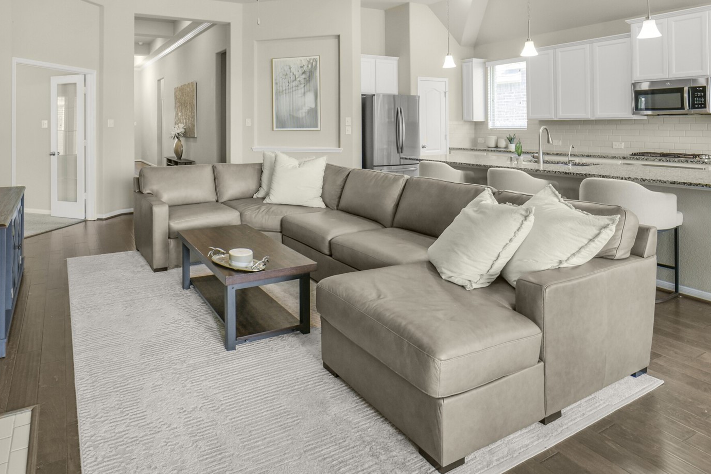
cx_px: 263
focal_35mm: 22
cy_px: 125
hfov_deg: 77.1
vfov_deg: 54.8
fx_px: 435
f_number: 11
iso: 500
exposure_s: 1/10
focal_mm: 14
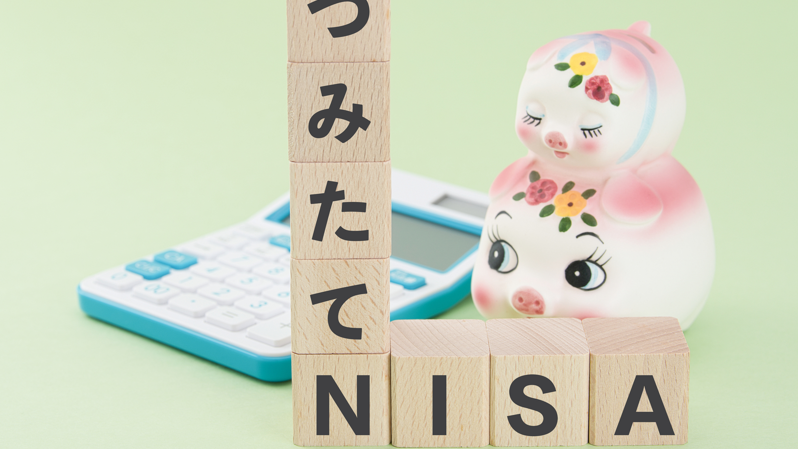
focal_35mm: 87
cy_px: 195
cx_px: 373
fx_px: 1841
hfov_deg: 24.5
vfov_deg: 13.9
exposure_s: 1/30
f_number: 8
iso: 100
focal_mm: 70
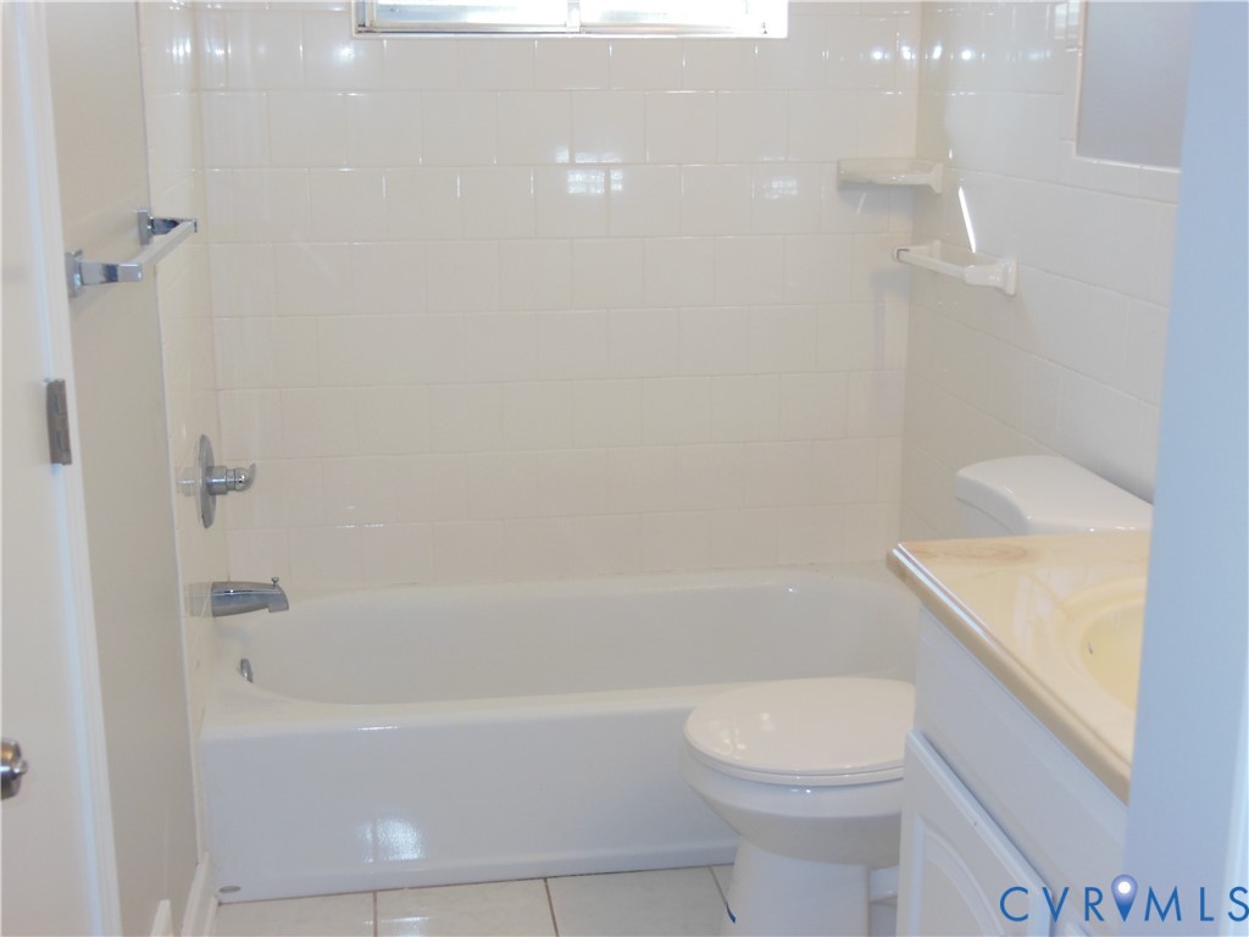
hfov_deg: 42.1
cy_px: 468
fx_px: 1624
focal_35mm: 45
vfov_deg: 32.2
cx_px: 624
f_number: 4.4
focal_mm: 8
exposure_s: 1/30
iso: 160
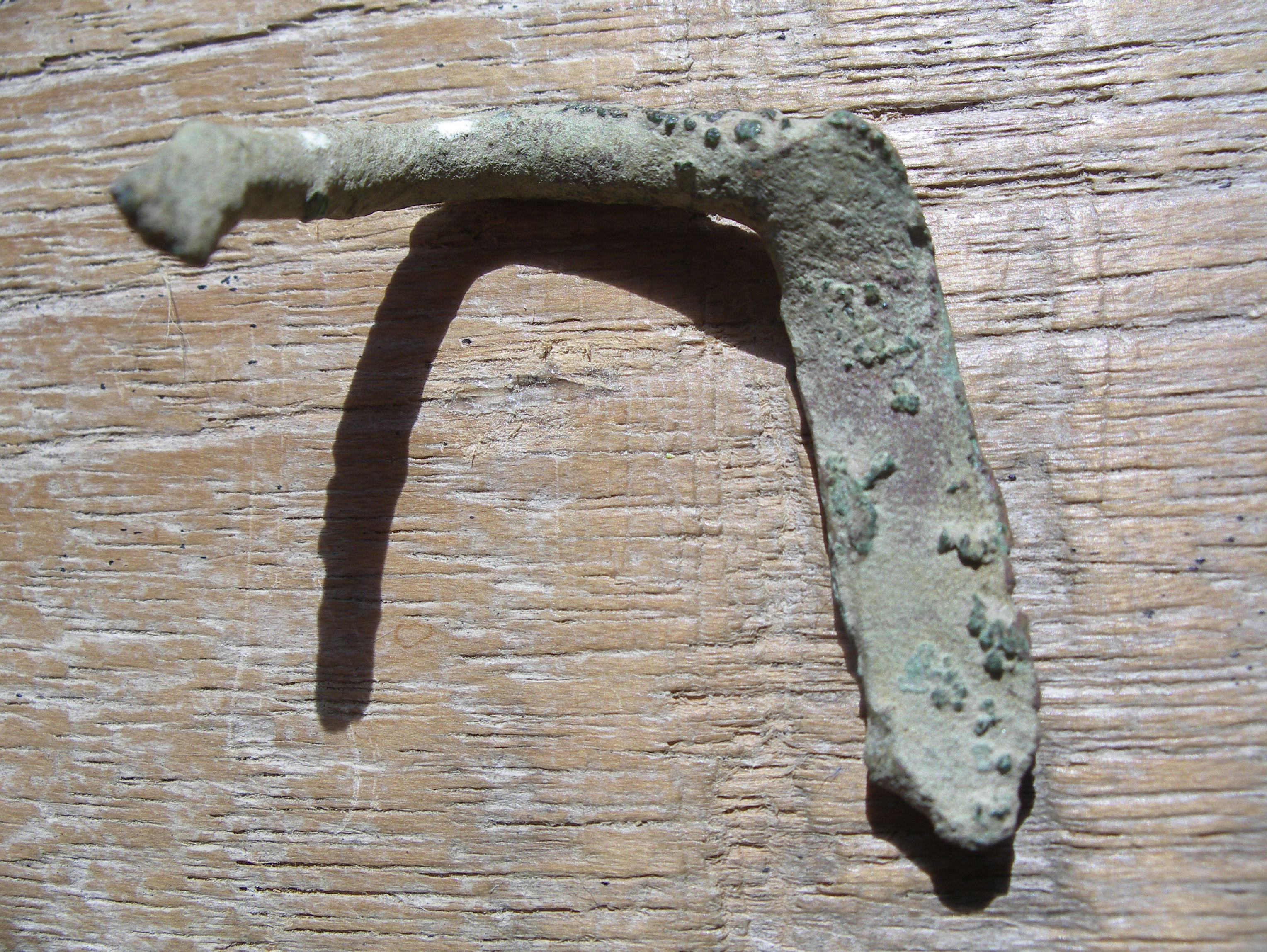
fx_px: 1355
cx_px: 634
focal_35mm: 37
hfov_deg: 50.1
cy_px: 476
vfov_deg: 38.7
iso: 80
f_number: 5.6
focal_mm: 7.8
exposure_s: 1/320
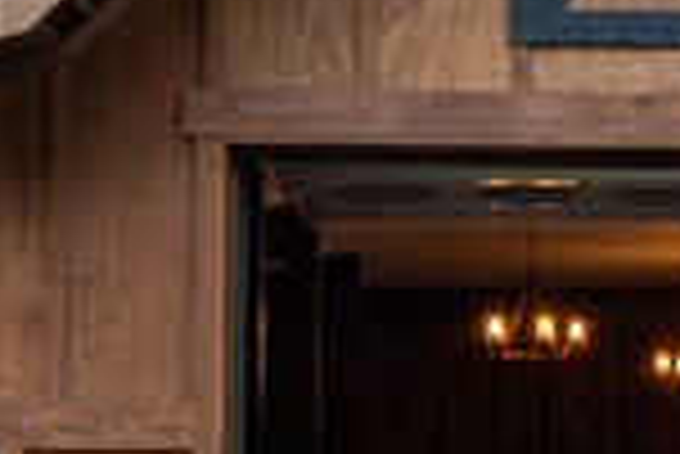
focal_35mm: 165
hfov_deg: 12.2
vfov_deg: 8.3
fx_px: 3120
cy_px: 441
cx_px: 775
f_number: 11
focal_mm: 23
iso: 200
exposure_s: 1/4
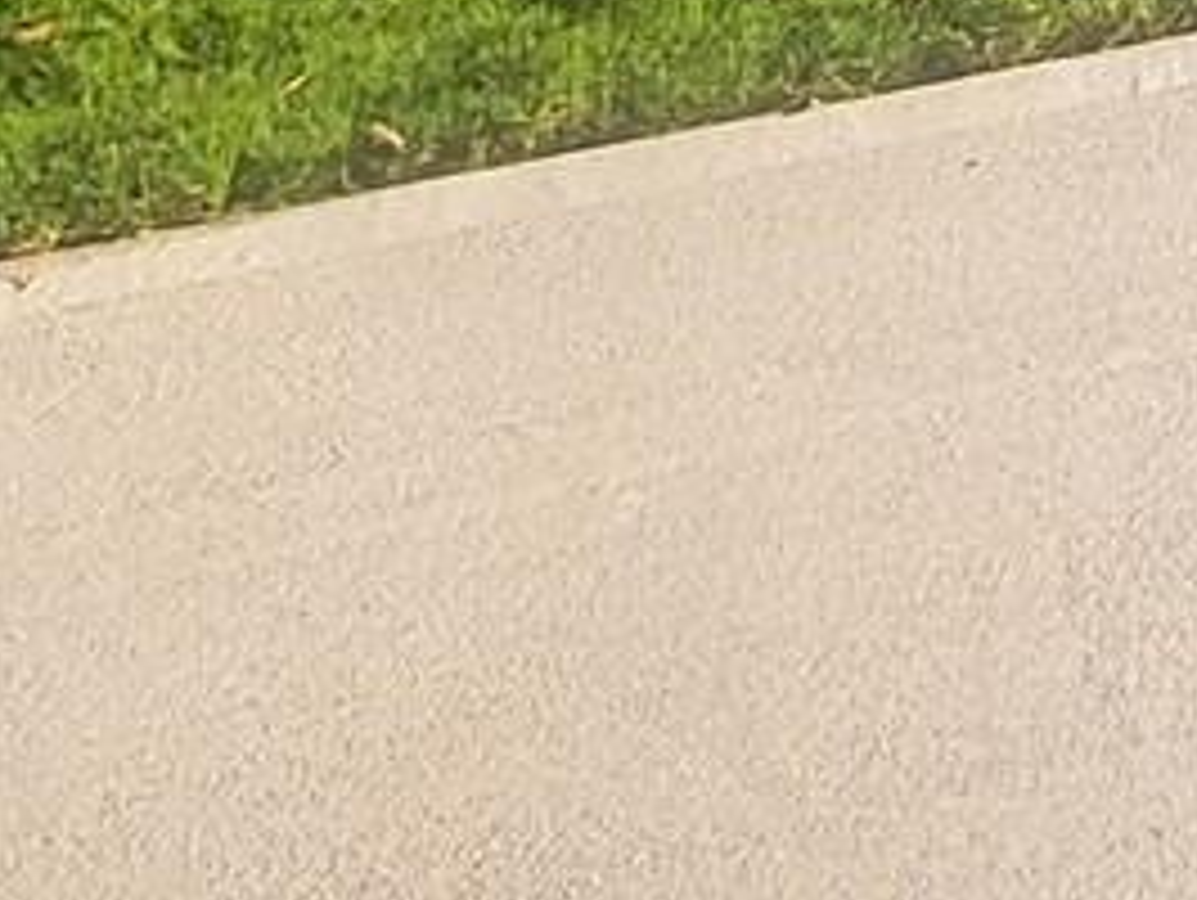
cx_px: 2511
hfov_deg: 15.2
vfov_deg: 11.9
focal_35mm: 100
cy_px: -1292
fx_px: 3461
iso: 32
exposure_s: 1/338
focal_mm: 1.74
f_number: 2.2
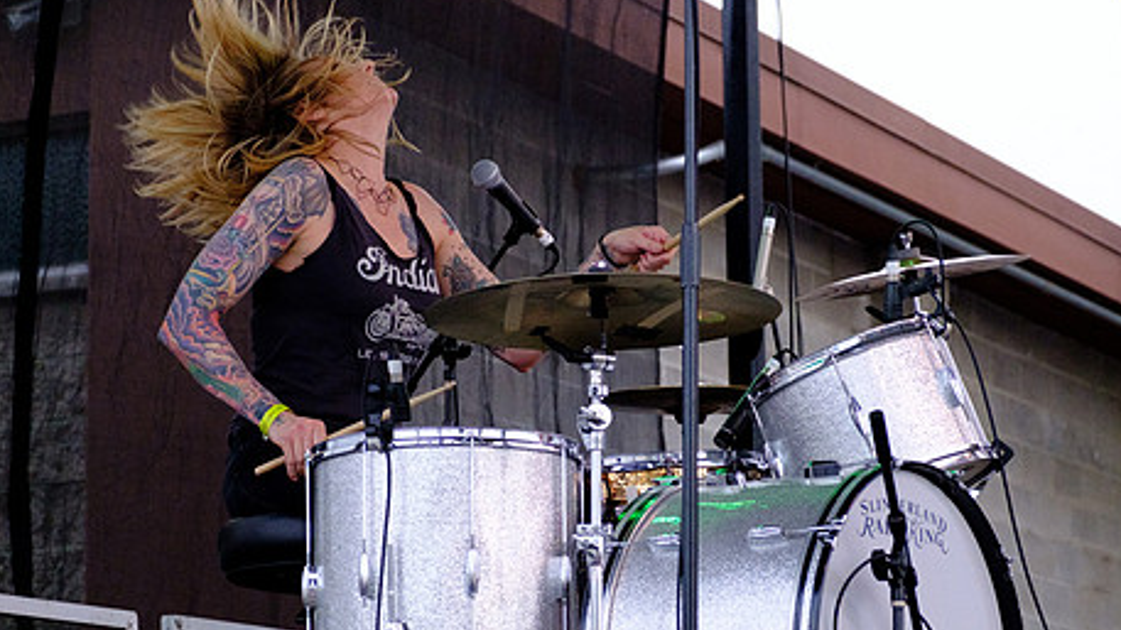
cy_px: 477
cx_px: 521
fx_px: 3715
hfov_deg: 17.2
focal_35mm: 125
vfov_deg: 9.7
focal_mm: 55
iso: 1600
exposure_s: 1/1000
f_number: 4
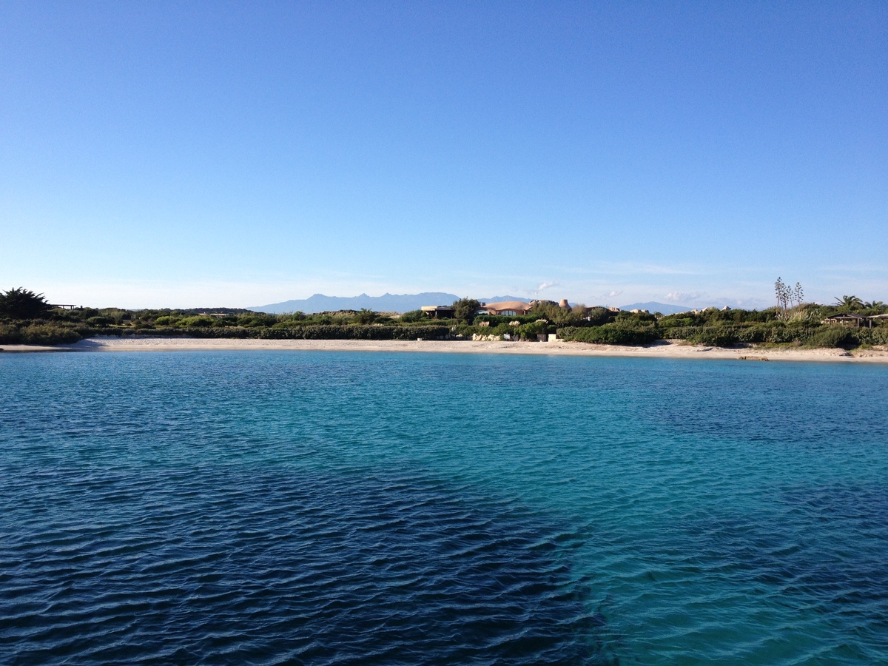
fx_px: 898
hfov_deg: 52.6
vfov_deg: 40.7
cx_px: 444
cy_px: 333
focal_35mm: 35
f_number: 2.4
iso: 64
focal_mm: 4.28
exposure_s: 1/1284
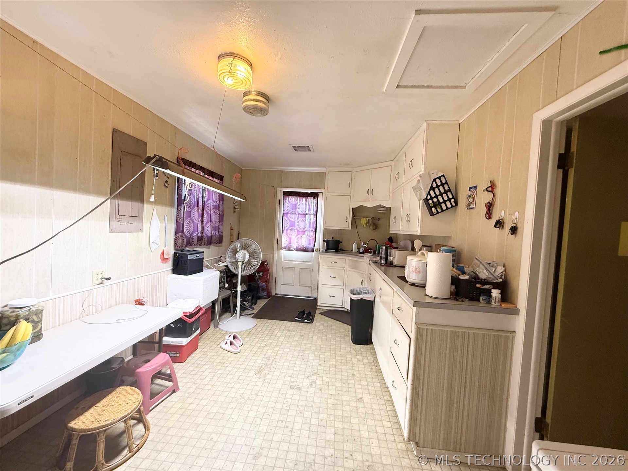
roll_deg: -3.2
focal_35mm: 14
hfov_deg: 102.1
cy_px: 236
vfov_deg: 85.7
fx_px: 254
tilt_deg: -1.2
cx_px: 314
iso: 250
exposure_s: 1/60
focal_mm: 2.22
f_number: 2.2
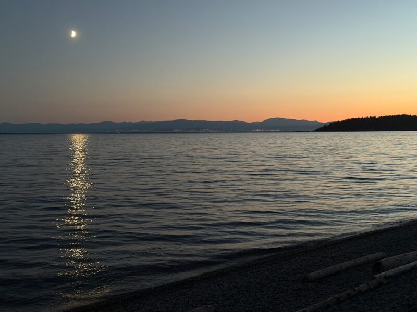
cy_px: 156
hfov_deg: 39.7
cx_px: 208
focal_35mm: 48
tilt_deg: -3.2
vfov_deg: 30.3
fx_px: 578
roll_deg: +0.3
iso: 640
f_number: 1.78
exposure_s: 1/20
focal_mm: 6.76
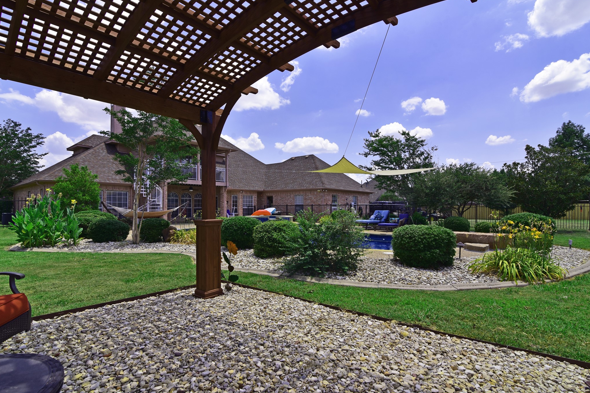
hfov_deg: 93.2
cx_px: 305
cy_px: 206
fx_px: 279
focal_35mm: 17
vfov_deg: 70.4
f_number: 10
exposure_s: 1/200
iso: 100
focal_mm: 16
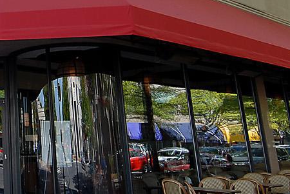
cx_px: -8
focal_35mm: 58
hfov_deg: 31.5
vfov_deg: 22.4
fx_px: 468
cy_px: -8
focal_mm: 12
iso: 100
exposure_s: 1/100
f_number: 5
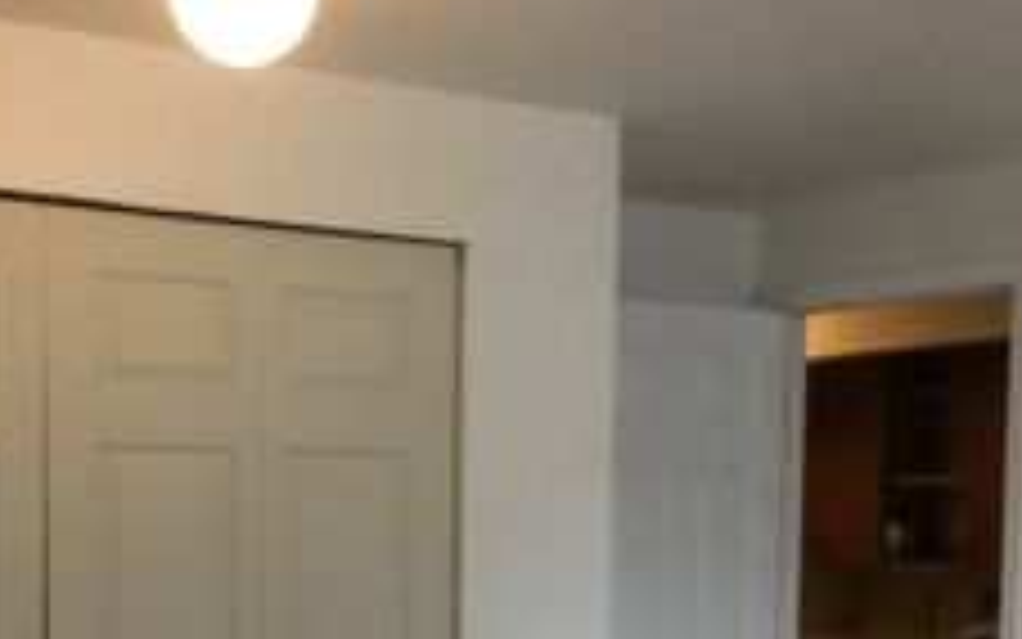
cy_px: 598
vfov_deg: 21.8
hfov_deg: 34.8
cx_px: 338
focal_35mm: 58
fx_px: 1616
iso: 64
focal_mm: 3.3
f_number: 2.4
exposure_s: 1/30
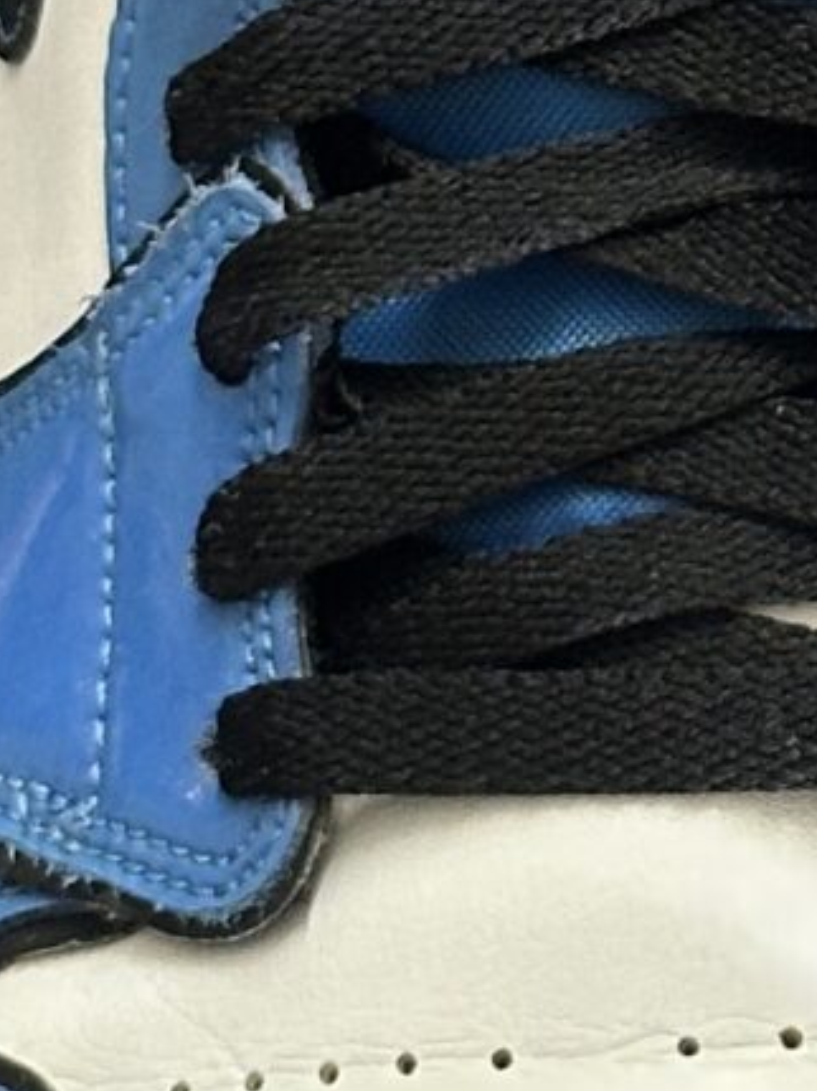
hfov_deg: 5.1
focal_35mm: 286
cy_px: 211
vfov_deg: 6.9
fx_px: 9009
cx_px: 1355
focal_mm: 6.86
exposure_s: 1/33
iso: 200
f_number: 1.78
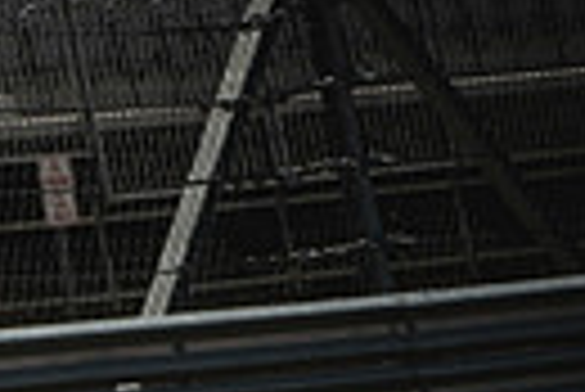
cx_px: -652
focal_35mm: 669
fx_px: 10883
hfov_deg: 3.1
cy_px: 786
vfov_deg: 2.1
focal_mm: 100
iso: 250
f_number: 4.5
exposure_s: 1/2000
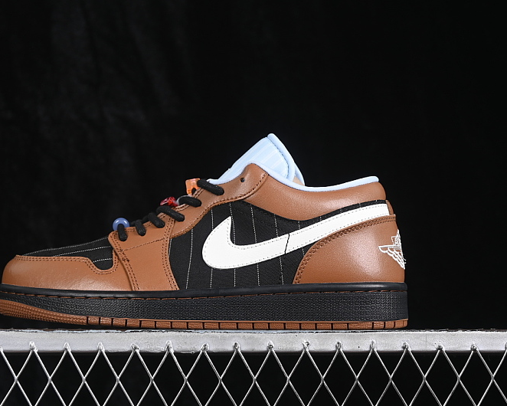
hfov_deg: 22.5
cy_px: 203
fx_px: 1276
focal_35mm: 85
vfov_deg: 18.1
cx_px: 213
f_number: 6.3
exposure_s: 1/60
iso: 160
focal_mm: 50
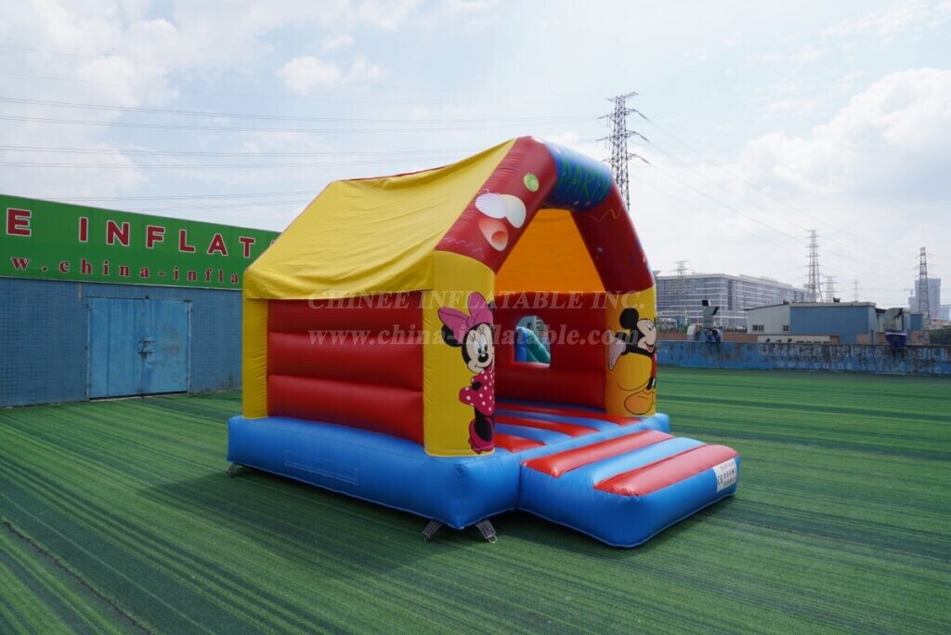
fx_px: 634
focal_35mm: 24
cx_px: 476
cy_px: 318
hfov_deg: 73.7
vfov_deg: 53.1
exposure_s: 1/320
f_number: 8
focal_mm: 16
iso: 100
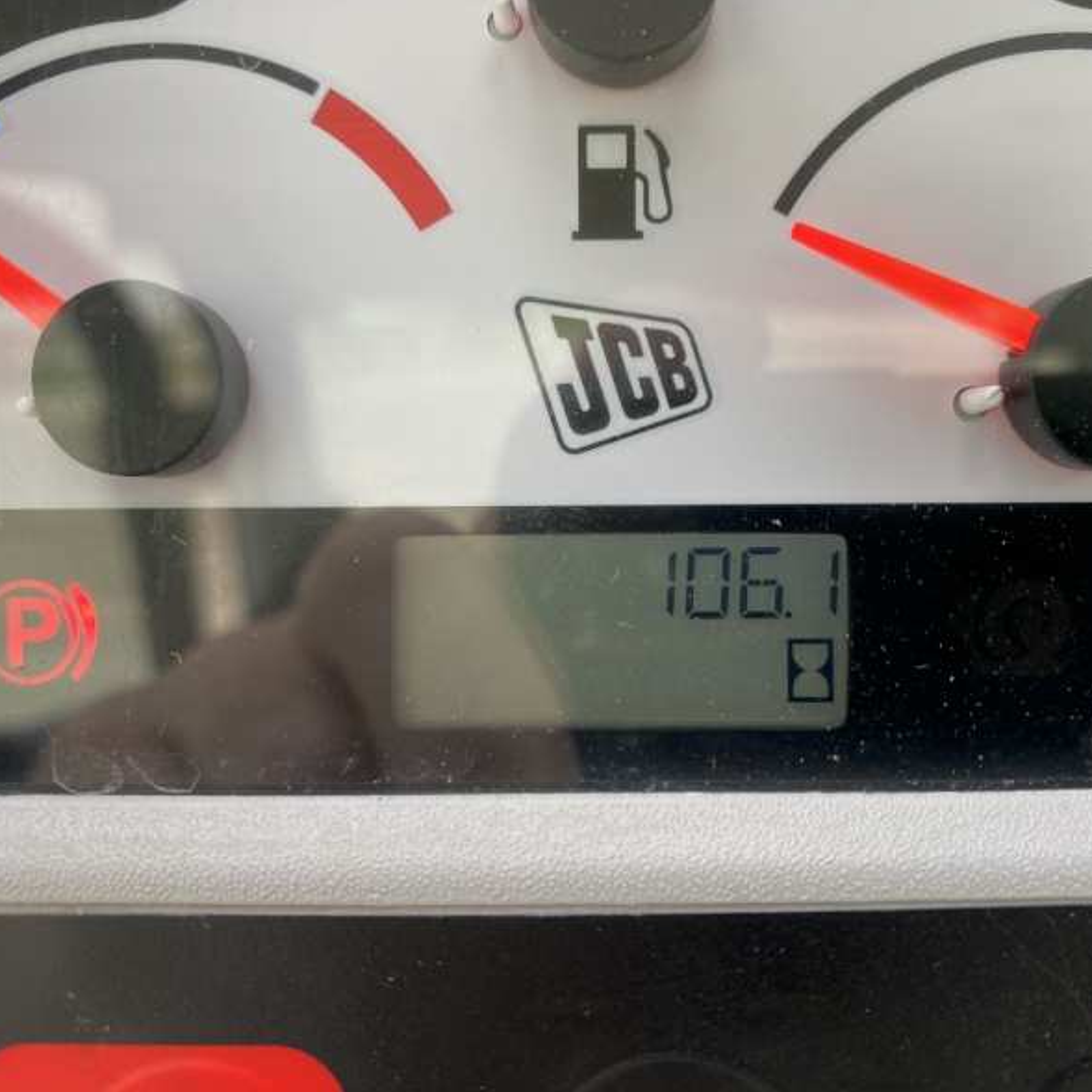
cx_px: 614
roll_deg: +0.8
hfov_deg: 53.9
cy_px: 538
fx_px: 1071
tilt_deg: +10.5
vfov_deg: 54.0
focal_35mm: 30
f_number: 1.8
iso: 40
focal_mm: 4.25
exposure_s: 1/121
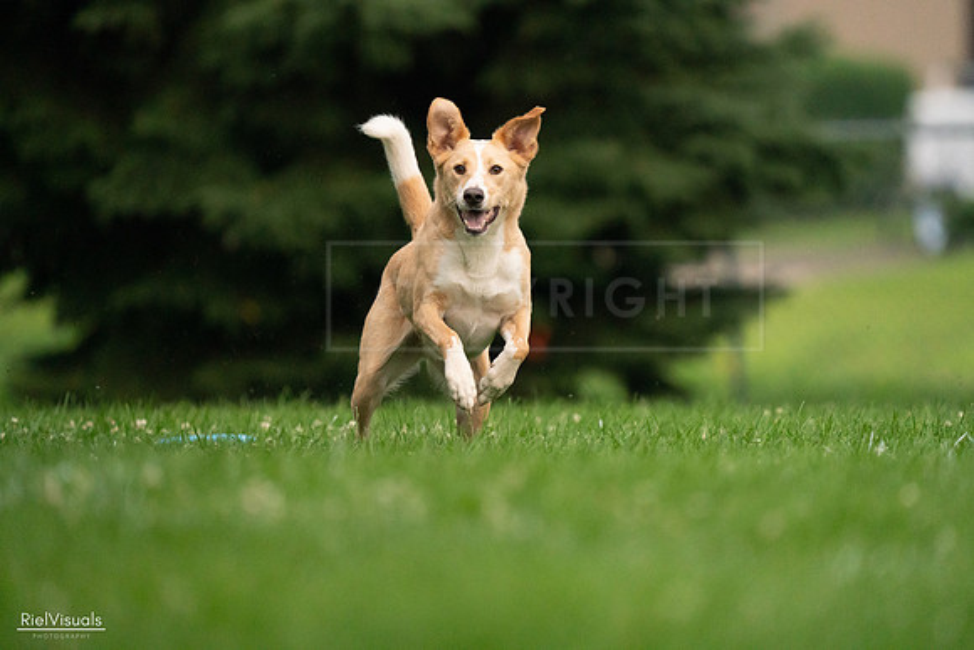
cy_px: 325
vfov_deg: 2.3
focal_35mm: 600
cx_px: 487
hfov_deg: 3.4
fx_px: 16236
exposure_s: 1/1600
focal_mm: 600
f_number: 6.3
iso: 6400
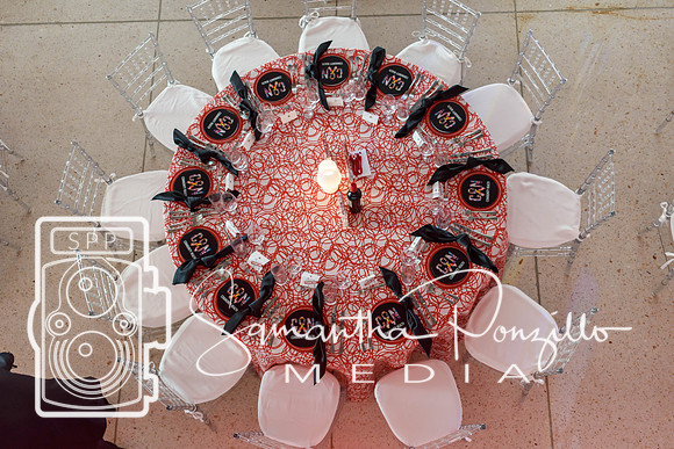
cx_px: 337
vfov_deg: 31.9
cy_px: 224
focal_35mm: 42
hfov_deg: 46.4
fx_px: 786
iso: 400
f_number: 4.2
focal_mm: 28
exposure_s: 1/60
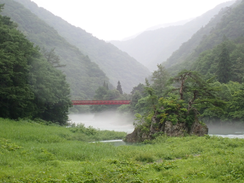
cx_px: 122
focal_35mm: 100
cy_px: 92
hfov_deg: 19.6
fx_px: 705
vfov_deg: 14.8
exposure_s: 1/100
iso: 200
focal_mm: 18
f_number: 4.9
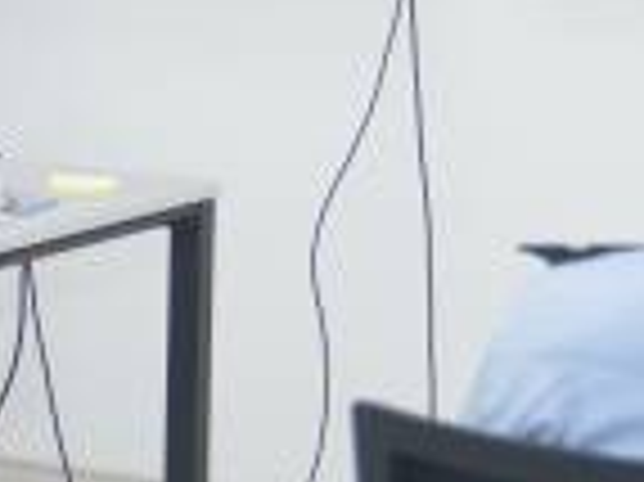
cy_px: -104
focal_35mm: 242
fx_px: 4498
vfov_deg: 6.1
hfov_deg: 7.5
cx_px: -1040
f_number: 2.8
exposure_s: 1/200
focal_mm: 36
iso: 500
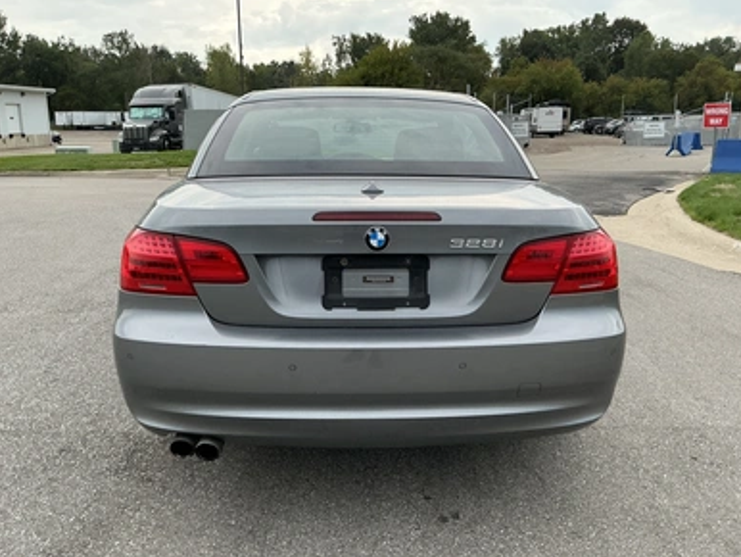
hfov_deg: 61.6
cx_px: 367
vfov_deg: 48.3
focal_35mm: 29
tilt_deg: -11.2
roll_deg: +0.4
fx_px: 621
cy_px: 273
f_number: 1.8
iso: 25
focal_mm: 3
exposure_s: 1/524
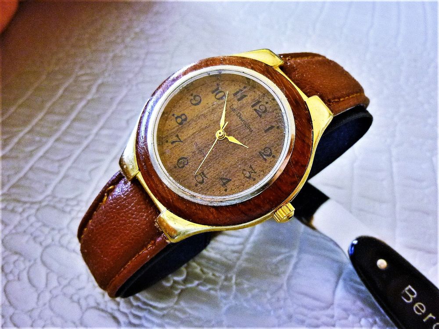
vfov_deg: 54.9
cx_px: 220
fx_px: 317
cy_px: 164
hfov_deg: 69.4
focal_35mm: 25
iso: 400
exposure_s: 1/30
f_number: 3.3
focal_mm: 4.5
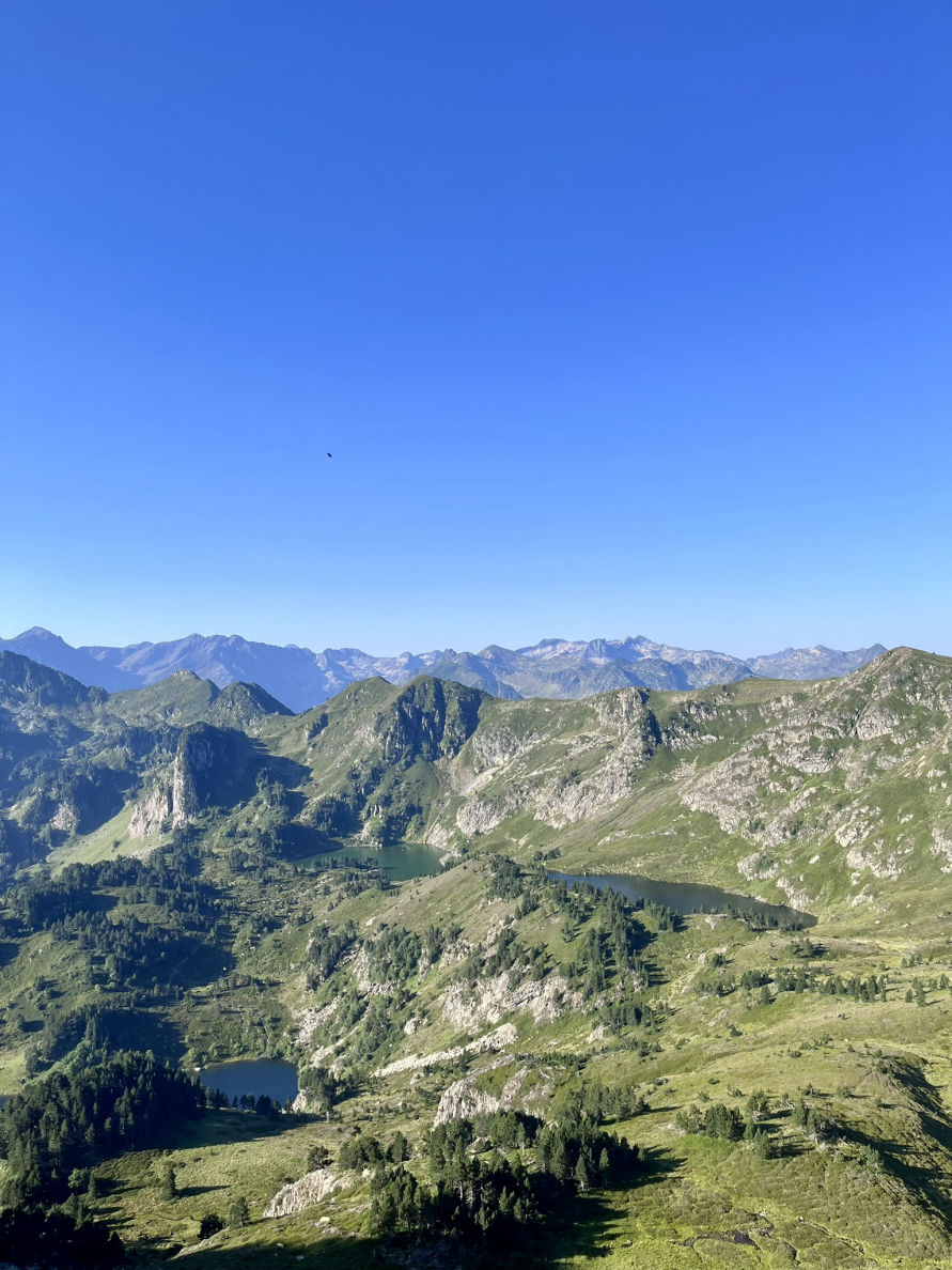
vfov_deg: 67.3
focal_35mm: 26
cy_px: 635
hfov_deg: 53.1
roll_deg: +1.1
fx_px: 953
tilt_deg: +2.5
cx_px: 476
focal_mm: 5.1
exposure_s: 1/2463
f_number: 1.6
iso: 50
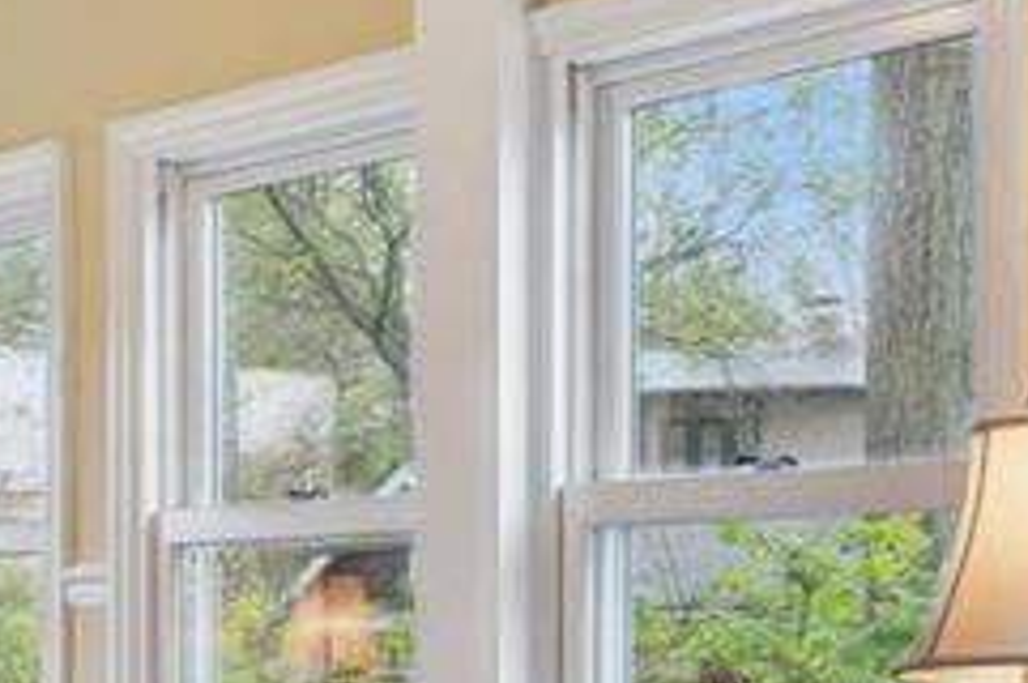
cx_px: 700
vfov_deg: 14.5
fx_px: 2652
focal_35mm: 93
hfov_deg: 21.8
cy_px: 617
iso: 200
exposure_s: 1/3.33
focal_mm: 14
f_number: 8
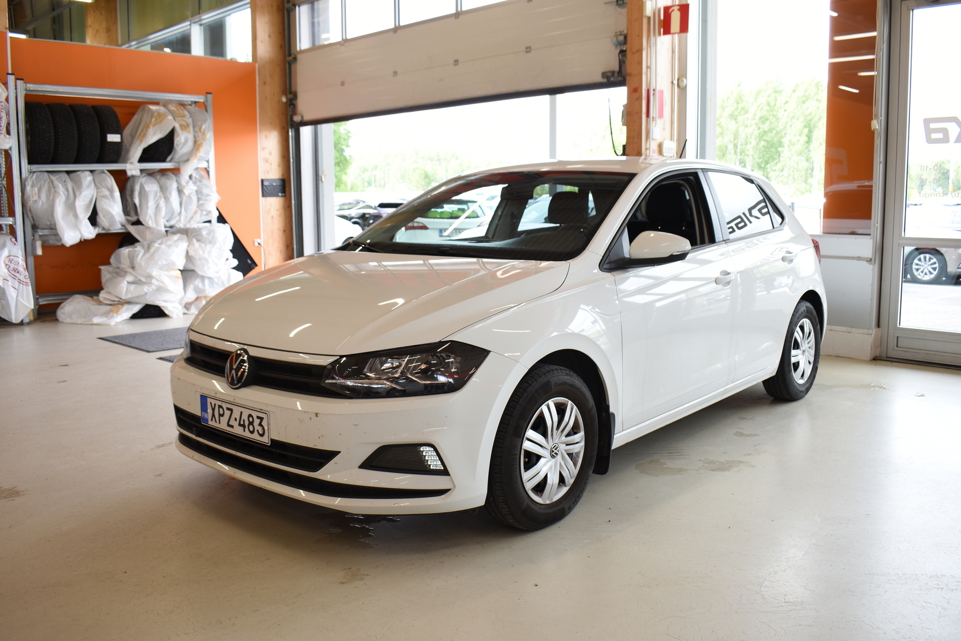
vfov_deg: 41.7
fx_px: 841
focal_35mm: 32
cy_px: 320
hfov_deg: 59.5
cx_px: 480
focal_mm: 21
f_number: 5.6
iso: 100
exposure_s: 1/30
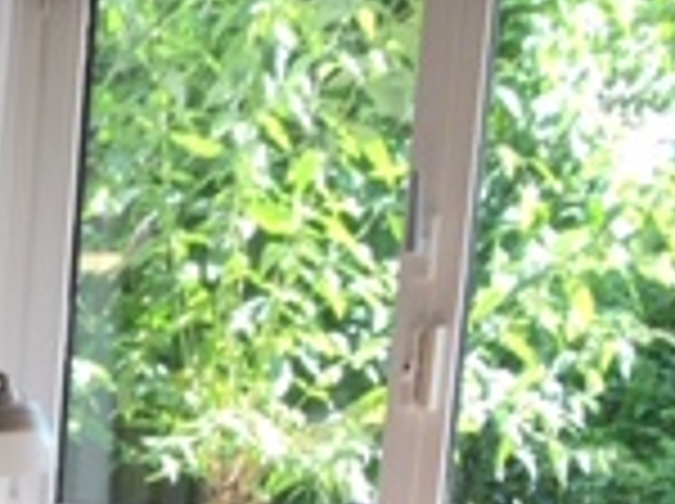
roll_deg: -0.4
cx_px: -576
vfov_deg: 11.3
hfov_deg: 14.0
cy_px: 832
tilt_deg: -11.3
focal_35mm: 124
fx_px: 2414
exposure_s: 1/100
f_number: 2.2
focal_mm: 4.15
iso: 32
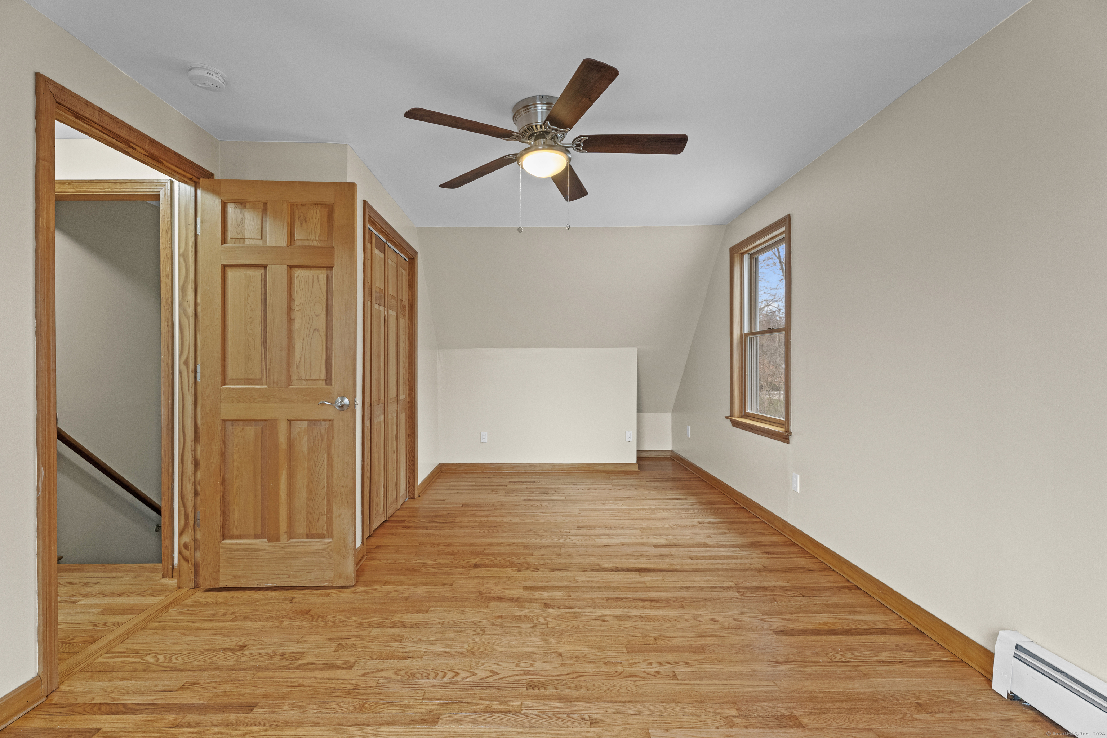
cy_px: 369
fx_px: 492
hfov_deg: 96.7
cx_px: 554
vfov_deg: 73.7
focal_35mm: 16
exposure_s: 1/4
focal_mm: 16
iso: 1600
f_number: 7.1
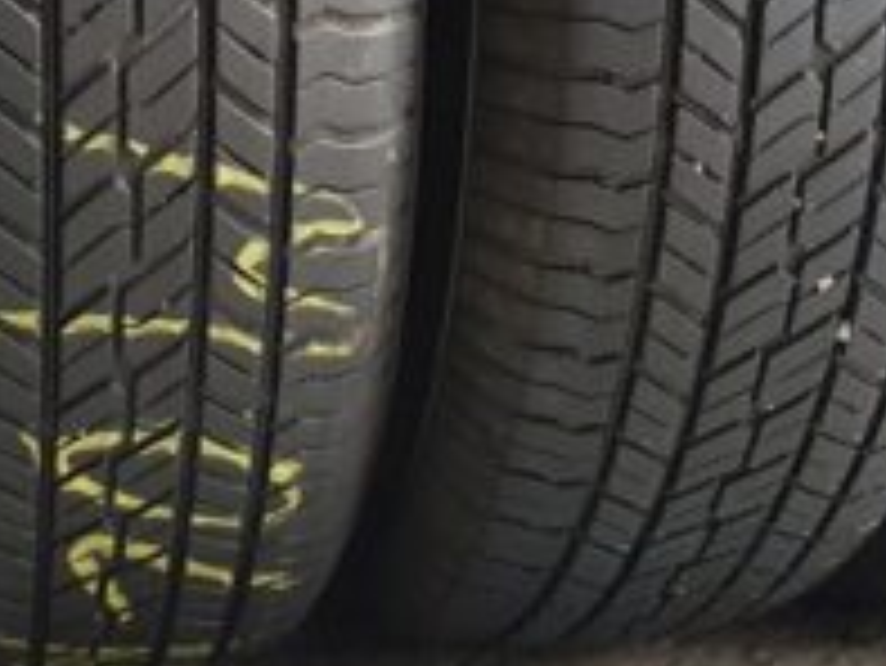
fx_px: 2023
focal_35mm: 79
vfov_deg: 18.4
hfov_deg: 24.6
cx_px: 288
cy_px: 63
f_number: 1.5
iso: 500
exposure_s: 1/50
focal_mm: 4.32
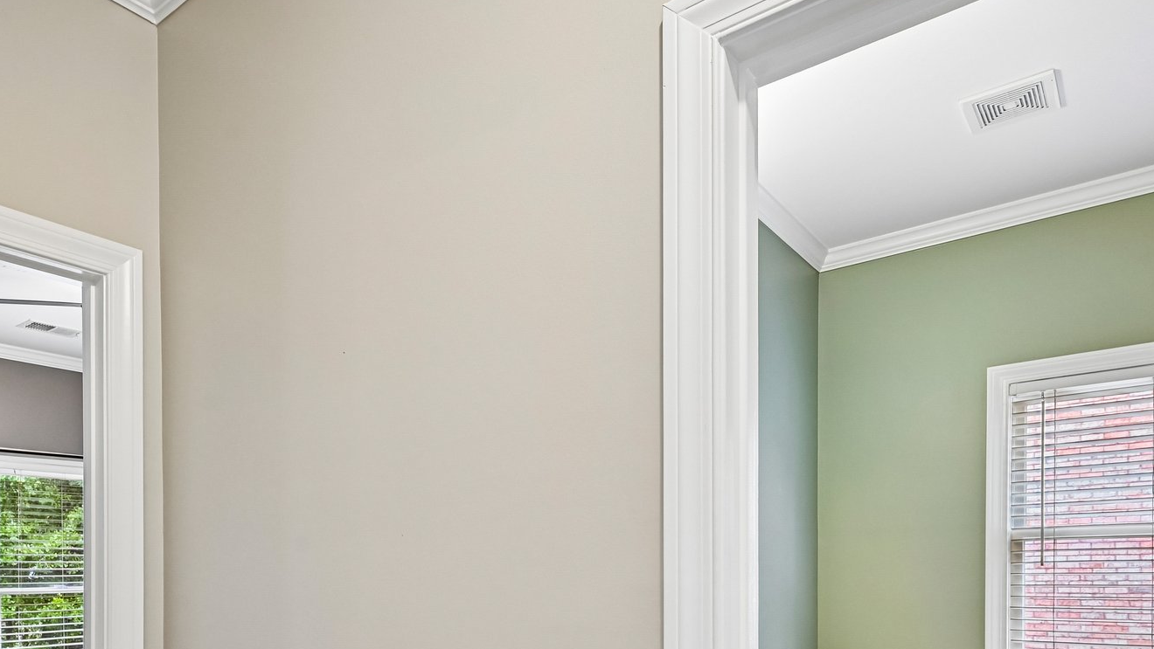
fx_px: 796
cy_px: 573
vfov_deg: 41.2
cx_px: 528
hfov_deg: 71.8
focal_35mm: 26
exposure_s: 1/15
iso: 640
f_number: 8
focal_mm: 16
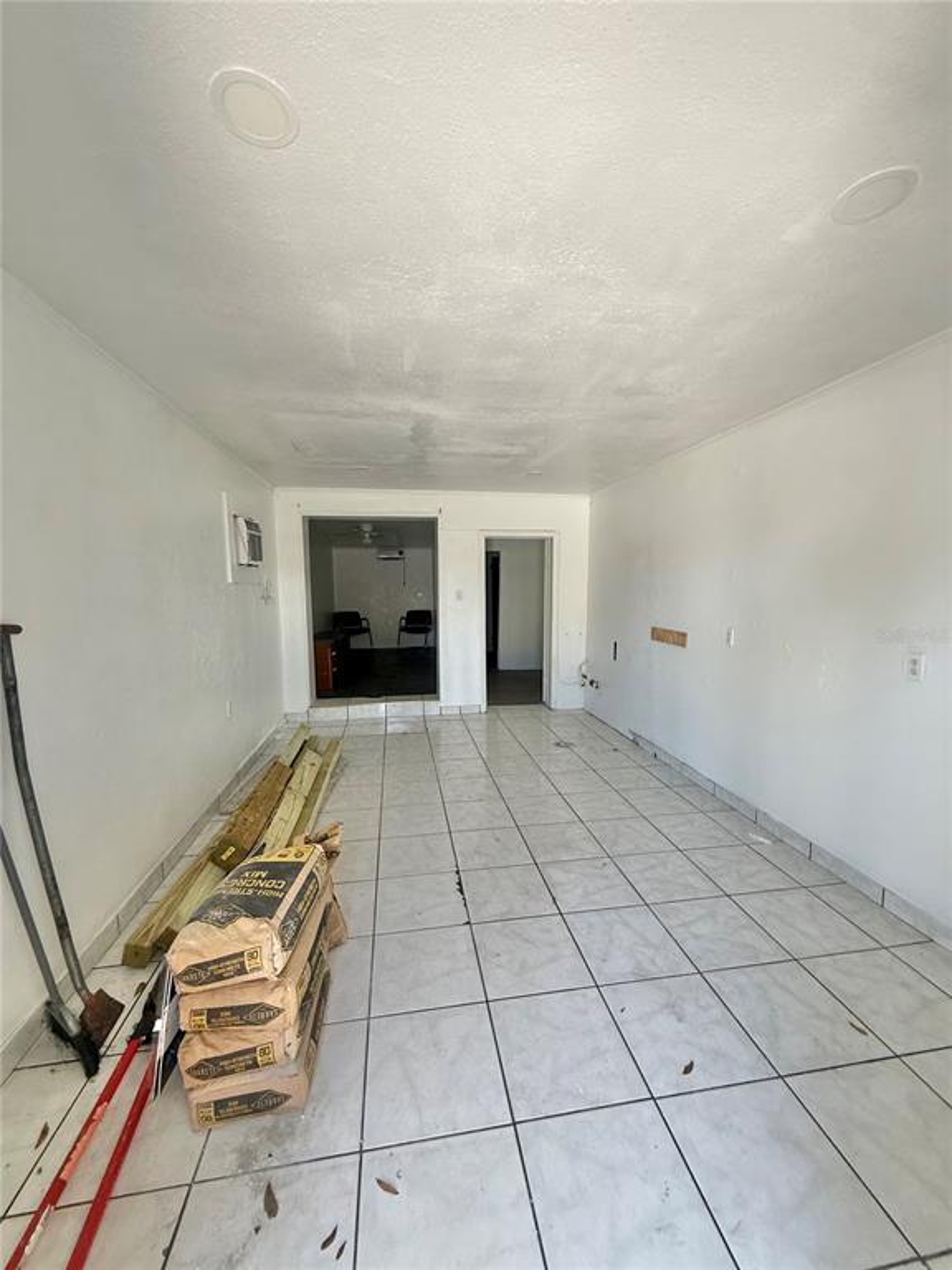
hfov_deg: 85.7
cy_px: 635
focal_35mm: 14
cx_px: 476
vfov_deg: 102.1
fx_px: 513
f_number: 2.2
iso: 160
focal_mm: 2.22
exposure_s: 1/99
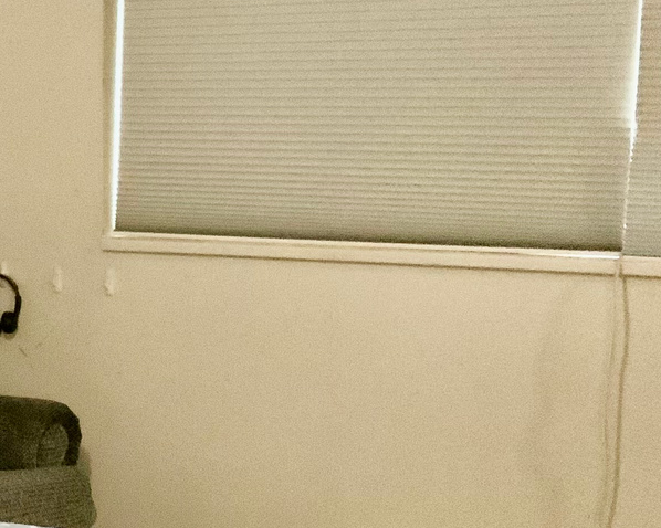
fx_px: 1897
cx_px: -274
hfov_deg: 18.0
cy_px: 321
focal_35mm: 97
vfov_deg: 15.8
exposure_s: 1/30
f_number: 1.8
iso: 500
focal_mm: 3
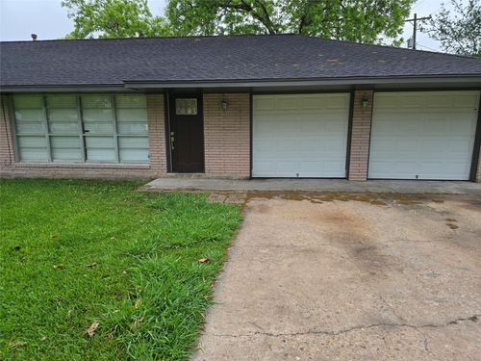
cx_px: 240
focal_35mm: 23
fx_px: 320
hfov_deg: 73.9
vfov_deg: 58.9
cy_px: 180
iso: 32
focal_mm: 6.3
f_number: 1.7
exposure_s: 1/180
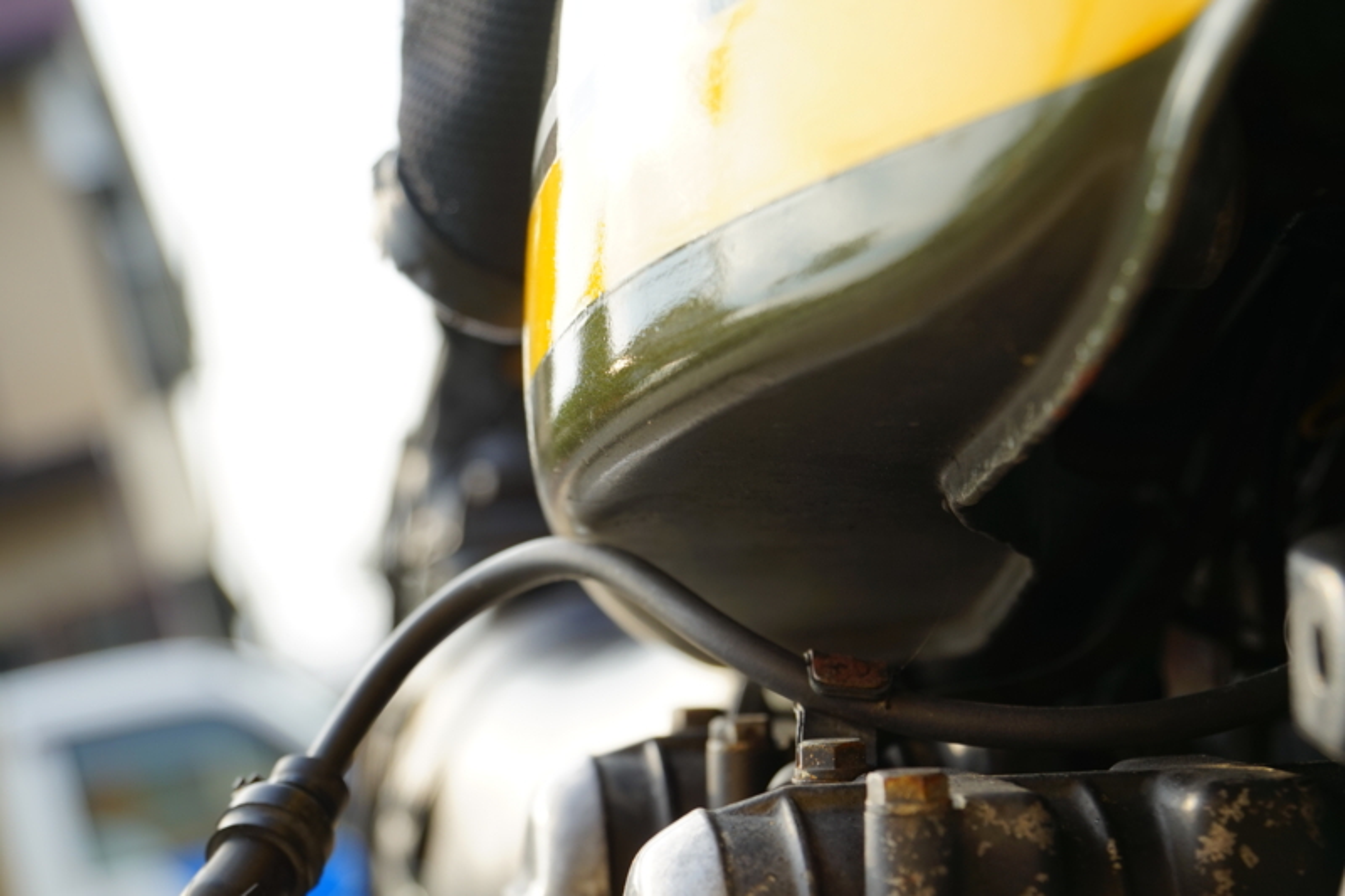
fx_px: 3511
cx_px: 672
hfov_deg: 21.7
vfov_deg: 14.5
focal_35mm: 94
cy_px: 448
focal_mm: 63
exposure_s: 1/100
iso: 100
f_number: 6.3
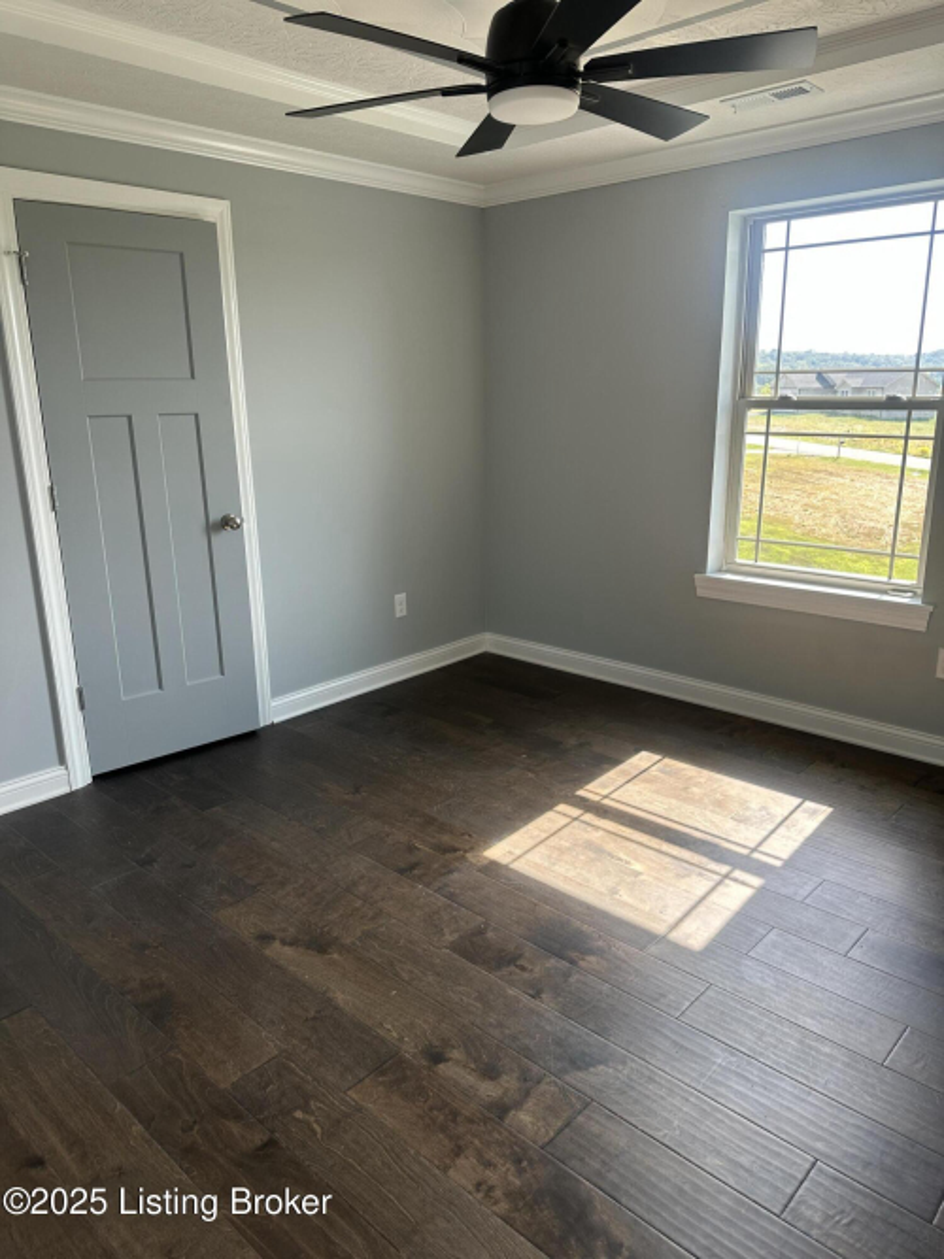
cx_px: 472
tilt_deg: -15.5
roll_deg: +2.2
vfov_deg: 71.6
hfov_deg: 56.8
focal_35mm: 24
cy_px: 630
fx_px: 873
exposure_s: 1/189
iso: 80
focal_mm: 6.86
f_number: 1.78
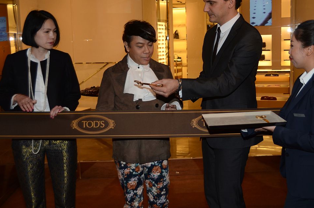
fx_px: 427
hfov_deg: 40.4
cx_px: 164
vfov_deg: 27.4
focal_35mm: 49
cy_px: 87
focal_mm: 26
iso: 320
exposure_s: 1/125
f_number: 5
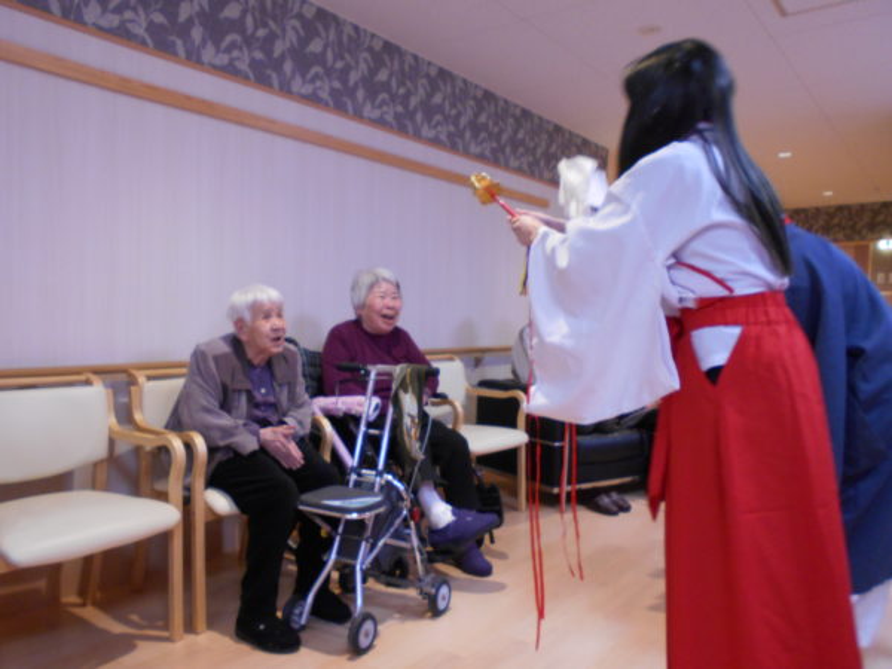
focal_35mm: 26
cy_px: 334
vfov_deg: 53.1
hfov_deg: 67.3
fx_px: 670
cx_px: 446
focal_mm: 4.6
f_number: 3.2
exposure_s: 1/30
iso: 250
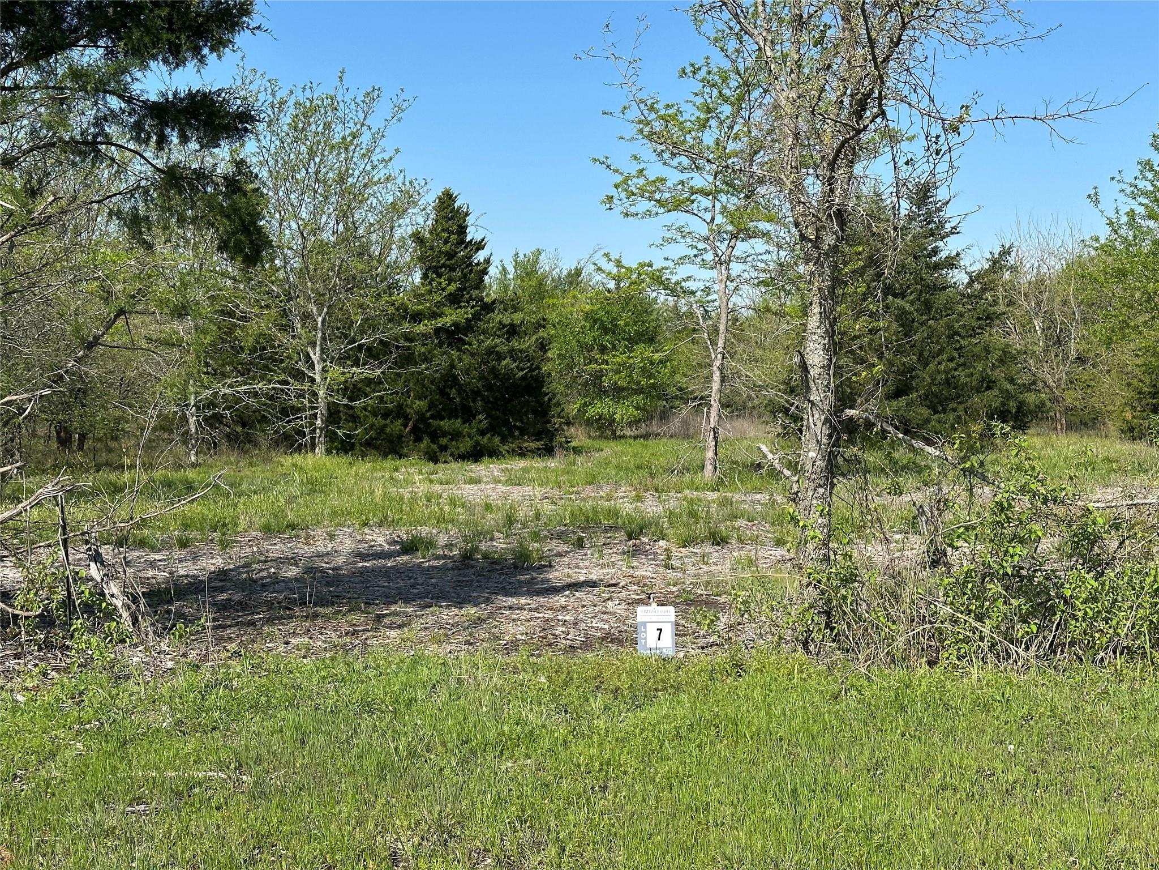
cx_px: 580
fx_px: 1607
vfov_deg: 30.3
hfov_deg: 39.7
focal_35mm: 48
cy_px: 435
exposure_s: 1/3155
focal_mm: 6.86
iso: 64
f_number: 1.78
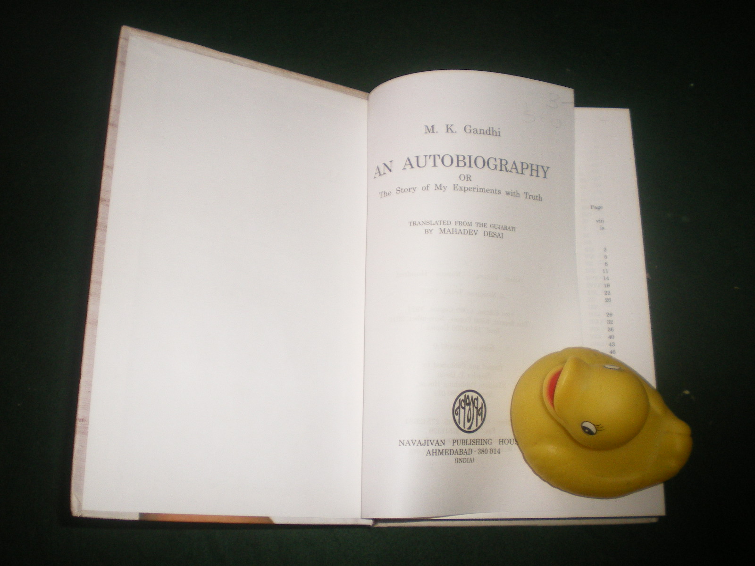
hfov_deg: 49.0
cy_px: 283
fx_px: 829
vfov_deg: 37.7
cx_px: 378
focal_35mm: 38
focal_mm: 6.3
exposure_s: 1/50
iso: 200
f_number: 3.1
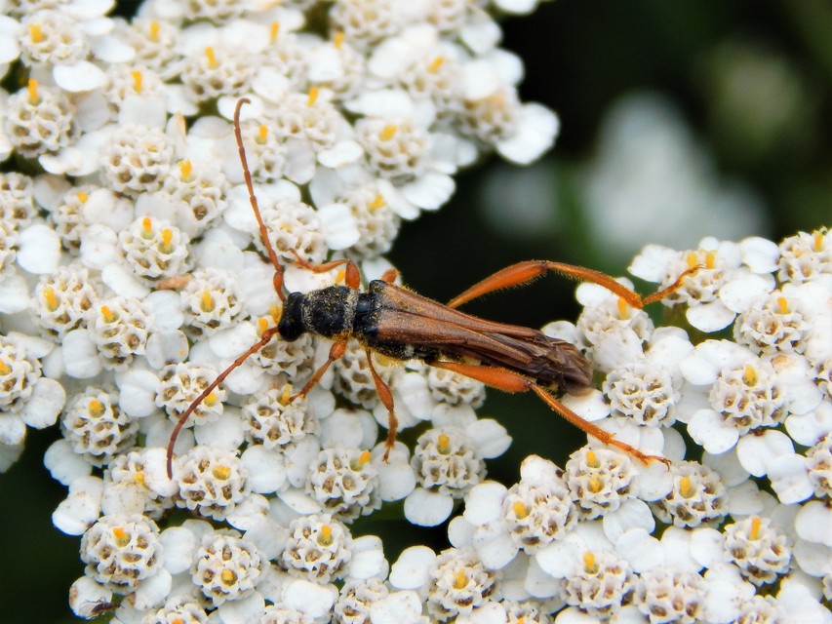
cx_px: 416
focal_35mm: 160
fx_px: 3846
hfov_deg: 12.3
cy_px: 312
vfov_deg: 9.3
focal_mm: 28.7
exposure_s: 1/640
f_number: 5.1
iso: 125
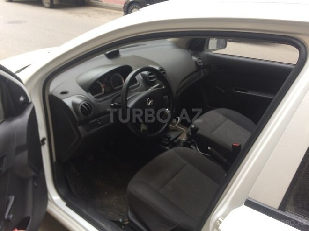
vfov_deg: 48.2
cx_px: 154
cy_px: 116
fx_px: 259
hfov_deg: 61.7
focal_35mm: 29
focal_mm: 4.15
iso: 32
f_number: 2.2
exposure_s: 1/33
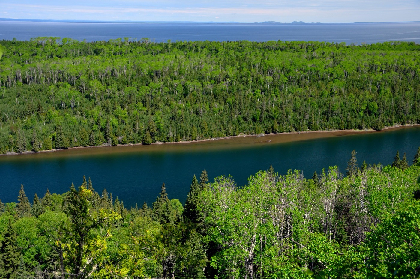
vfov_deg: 31.8
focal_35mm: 42
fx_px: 489
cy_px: 140
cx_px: 210
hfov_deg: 46.4
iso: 250
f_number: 5.6
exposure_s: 1/200
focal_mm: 28
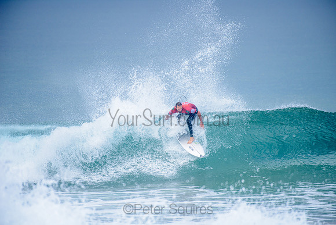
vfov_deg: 2.8
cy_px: 112
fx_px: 4668
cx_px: 168
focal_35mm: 500
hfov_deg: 4.1
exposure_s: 1/2000
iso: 320
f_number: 5.6
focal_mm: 500
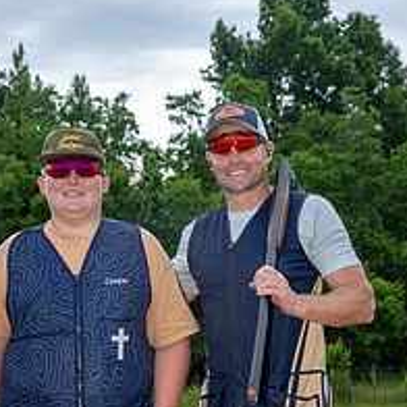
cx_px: 201
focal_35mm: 84
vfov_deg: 19.9
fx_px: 1117
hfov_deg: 20.6
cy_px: 422
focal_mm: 43
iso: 90
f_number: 5
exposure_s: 1/100
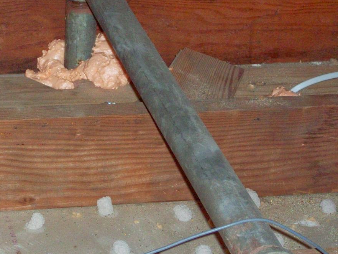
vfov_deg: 9.2
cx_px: 114
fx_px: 1572
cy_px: 107
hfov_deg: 12.3
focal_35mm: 161
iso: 200
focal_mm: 18.6
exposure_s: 1/128
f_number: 5.2
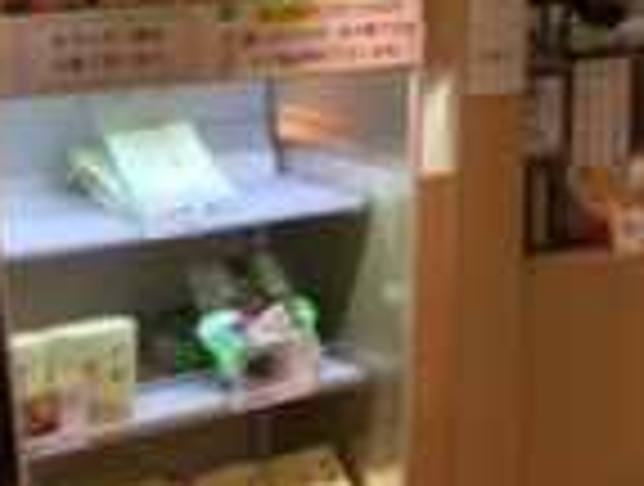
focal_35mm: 91
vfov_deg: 15.8
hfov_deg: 20.2
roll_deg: -1.4
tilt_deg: -0.5
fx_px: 1697
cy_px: -81
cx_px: 757
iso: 40
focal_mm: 4.15
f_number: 2.2
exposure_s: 1/40
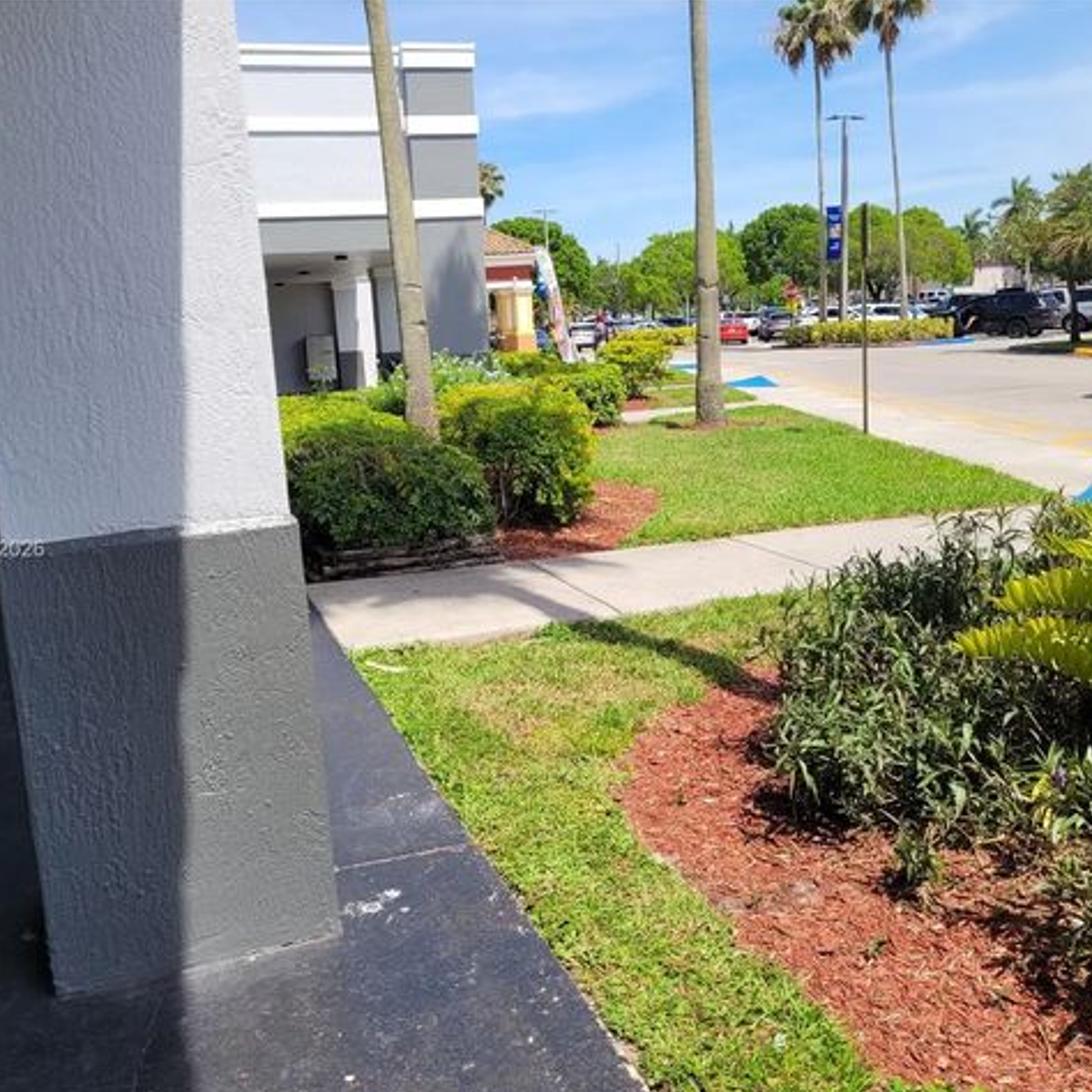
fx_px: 1106
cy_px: 551
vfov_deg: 52.5
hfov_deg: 52.5
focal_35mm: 31
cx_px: 495
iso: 40
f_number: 1.8
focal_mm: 5.4
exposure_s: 1/1718
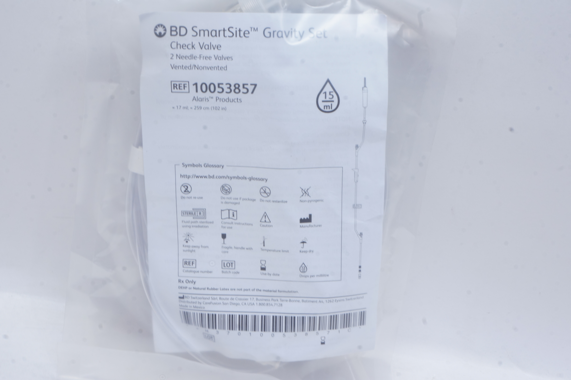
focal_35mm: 58
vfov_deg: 23.1
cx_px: 286
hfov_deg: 34.2
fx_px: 927
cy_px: 190
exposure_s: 1/3
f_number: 20
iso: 400
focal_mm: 39
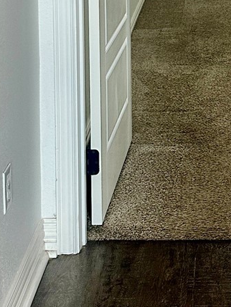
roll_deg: +0.3
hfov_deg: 14.4
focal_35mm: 102
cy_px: -90
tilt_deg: -5.3
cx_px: 209
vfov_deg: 18.0
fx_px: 908
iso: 200
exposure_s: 1/120
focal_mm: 6.86
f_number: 1.78
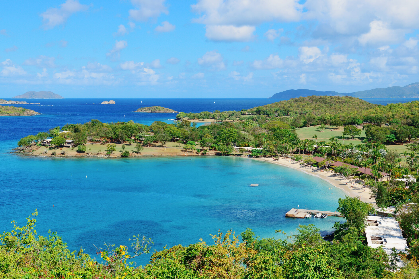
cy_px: 144
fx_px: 570
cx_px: 194
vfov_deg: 27.5
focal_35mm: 49
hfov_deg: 40.3
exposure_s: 1/640
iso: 200
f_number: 8
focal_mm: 44
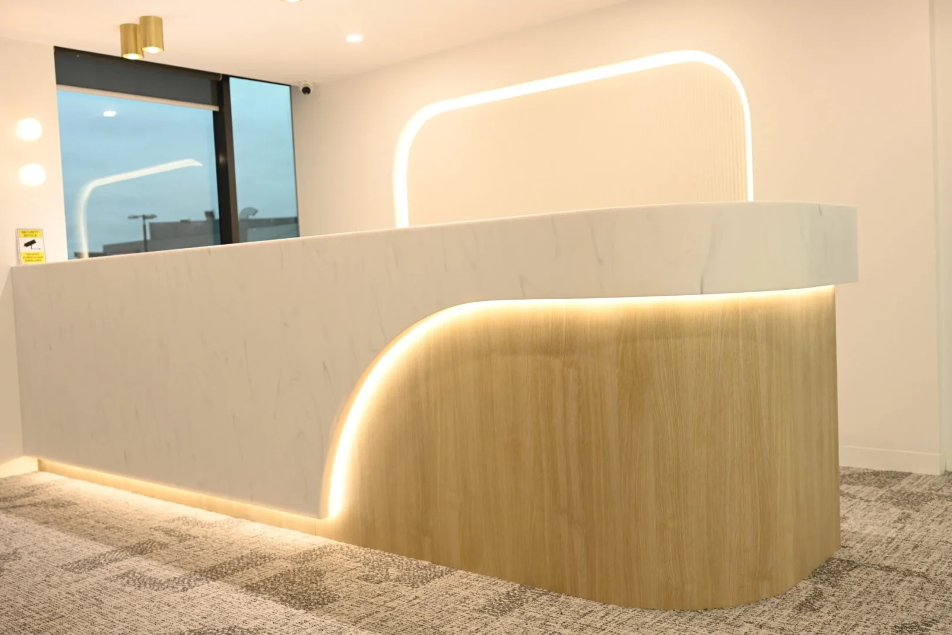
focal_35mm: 35
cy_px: 318
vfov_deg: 37.9
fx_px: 925
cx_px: 476
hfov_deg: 54.4
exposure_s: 1/125
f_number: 4.5
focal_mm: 35
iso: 1000
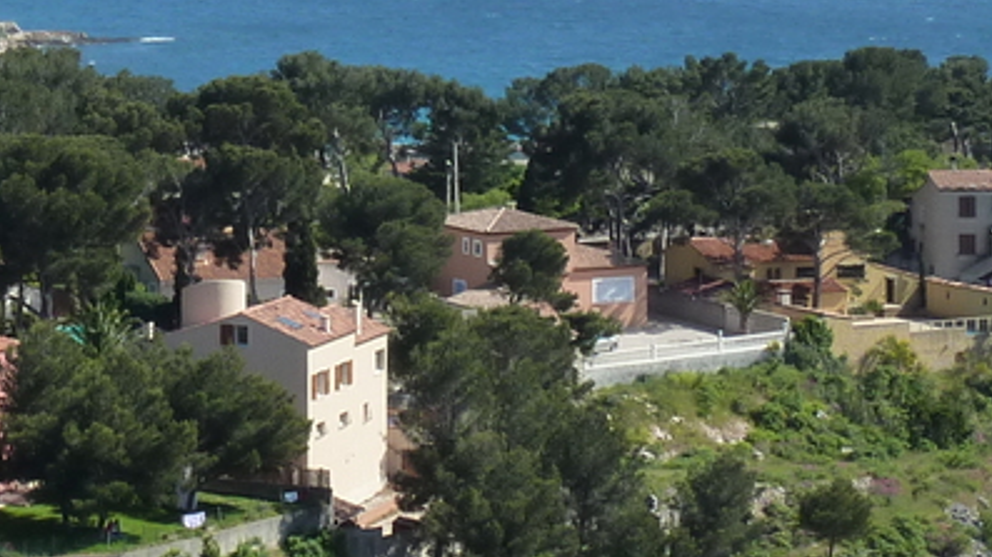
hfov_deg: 13.2
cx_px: -222
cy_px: -152
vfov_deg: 7.6
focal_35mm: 158
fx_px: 4155
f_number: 5
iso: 125
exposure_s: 1/500
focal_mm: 7.9
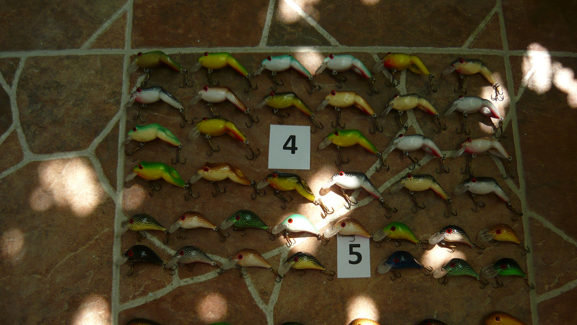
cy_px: 202
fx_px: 551
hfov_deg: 55.3
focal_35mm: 36
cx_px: 288
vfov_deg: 32.7
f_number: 2.8
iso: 100
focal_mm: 5.5
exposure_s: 1/250
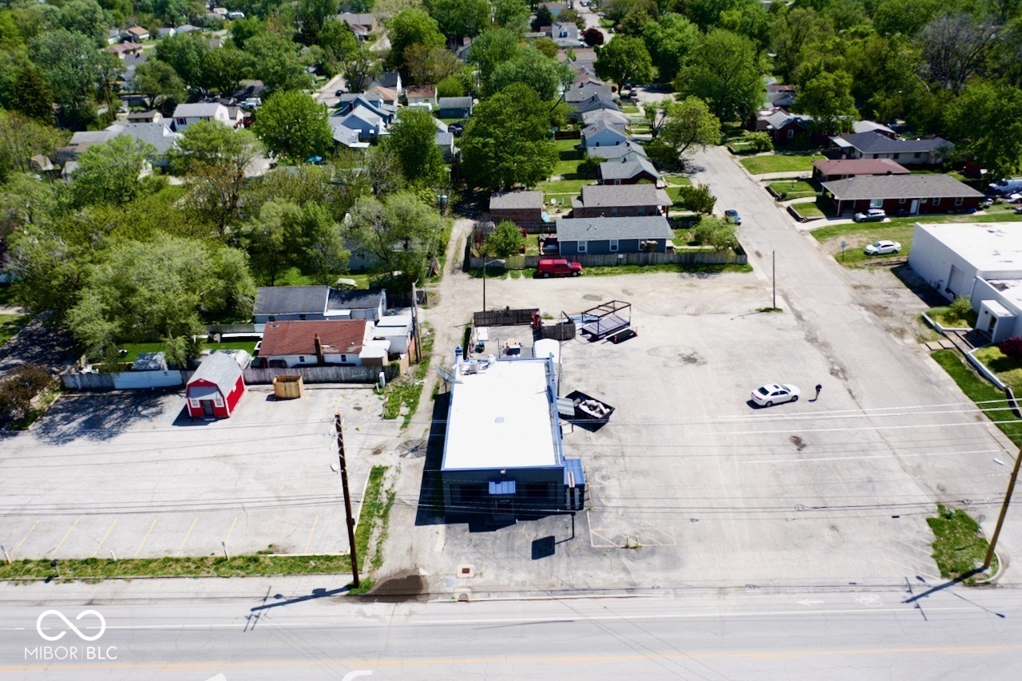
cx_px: 511
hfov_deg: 65.5
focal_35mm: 28
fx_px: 795
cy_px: 340
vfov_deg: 46.4
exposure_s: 1/80
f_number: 2.8
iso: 100
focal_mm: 10.26
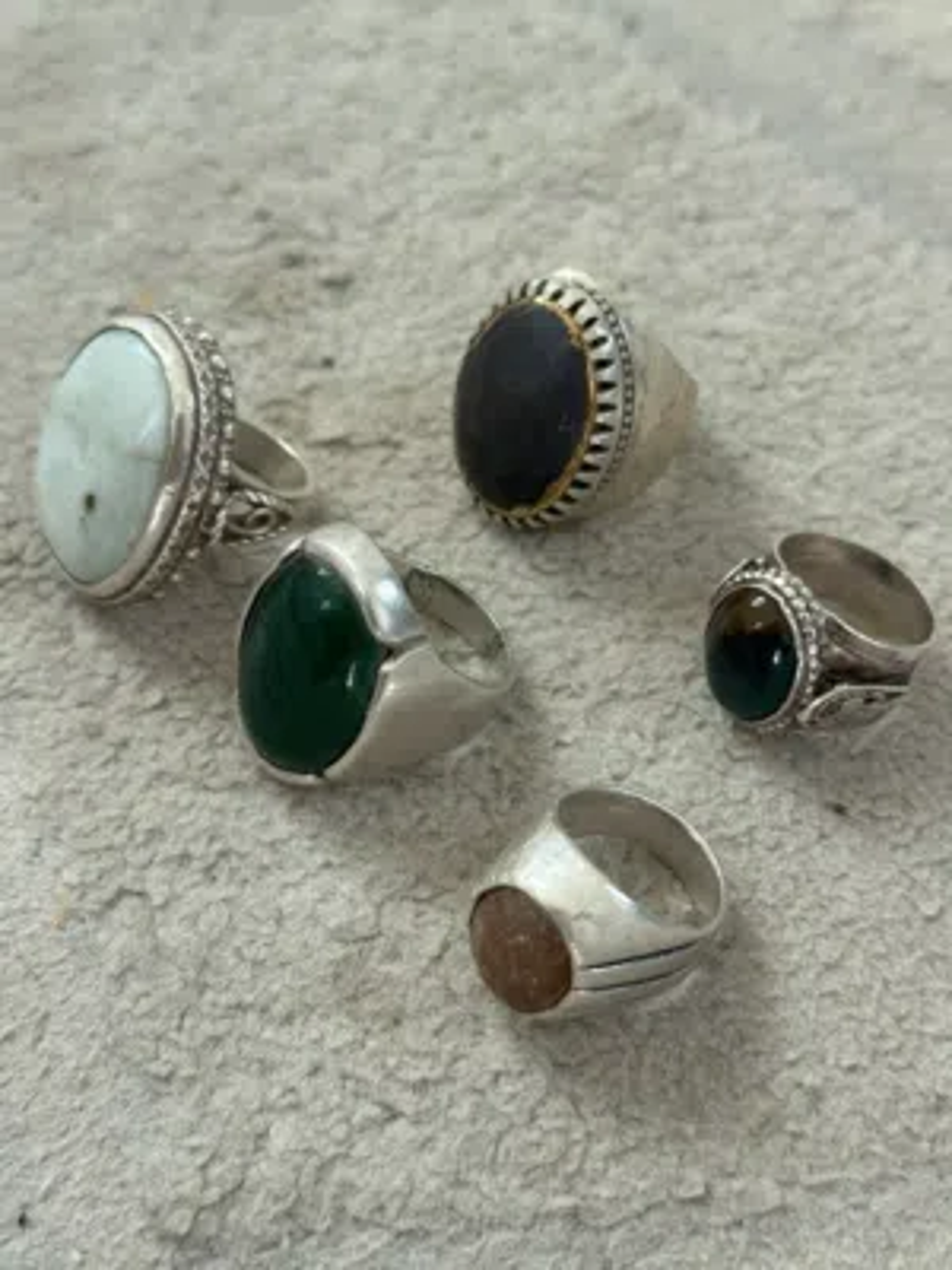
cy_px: 635
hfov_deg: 30.3
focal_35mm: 48
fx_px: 1760
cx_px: 476
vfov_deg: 39.7
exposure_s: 1/60
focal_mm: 6.86
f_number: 1.78
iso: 160
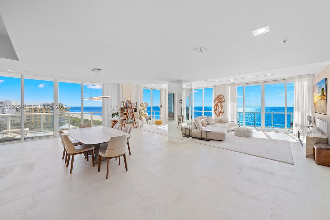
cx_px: 176
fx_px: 119
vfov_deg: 85.4
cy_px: 107
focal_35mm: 13
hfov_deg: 108.2
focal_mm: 12
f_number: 9
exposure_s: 1/50
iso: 200
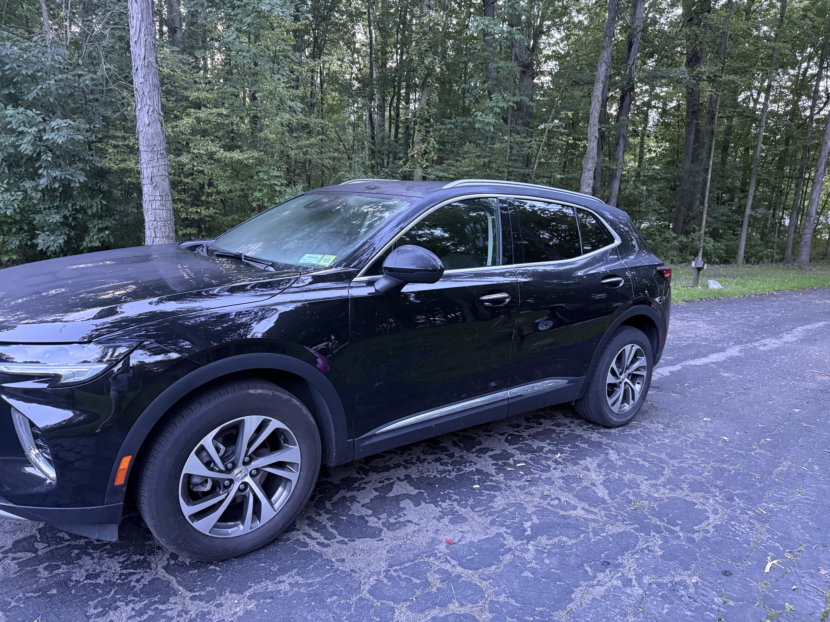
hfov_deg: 71.6
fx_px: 575
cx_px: 415
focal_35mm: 24
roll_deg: -3.7
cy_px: 311
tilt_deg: -10.2
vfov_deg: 56.8
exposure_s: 1/44
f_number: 1.78
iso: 800
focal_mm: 6.76
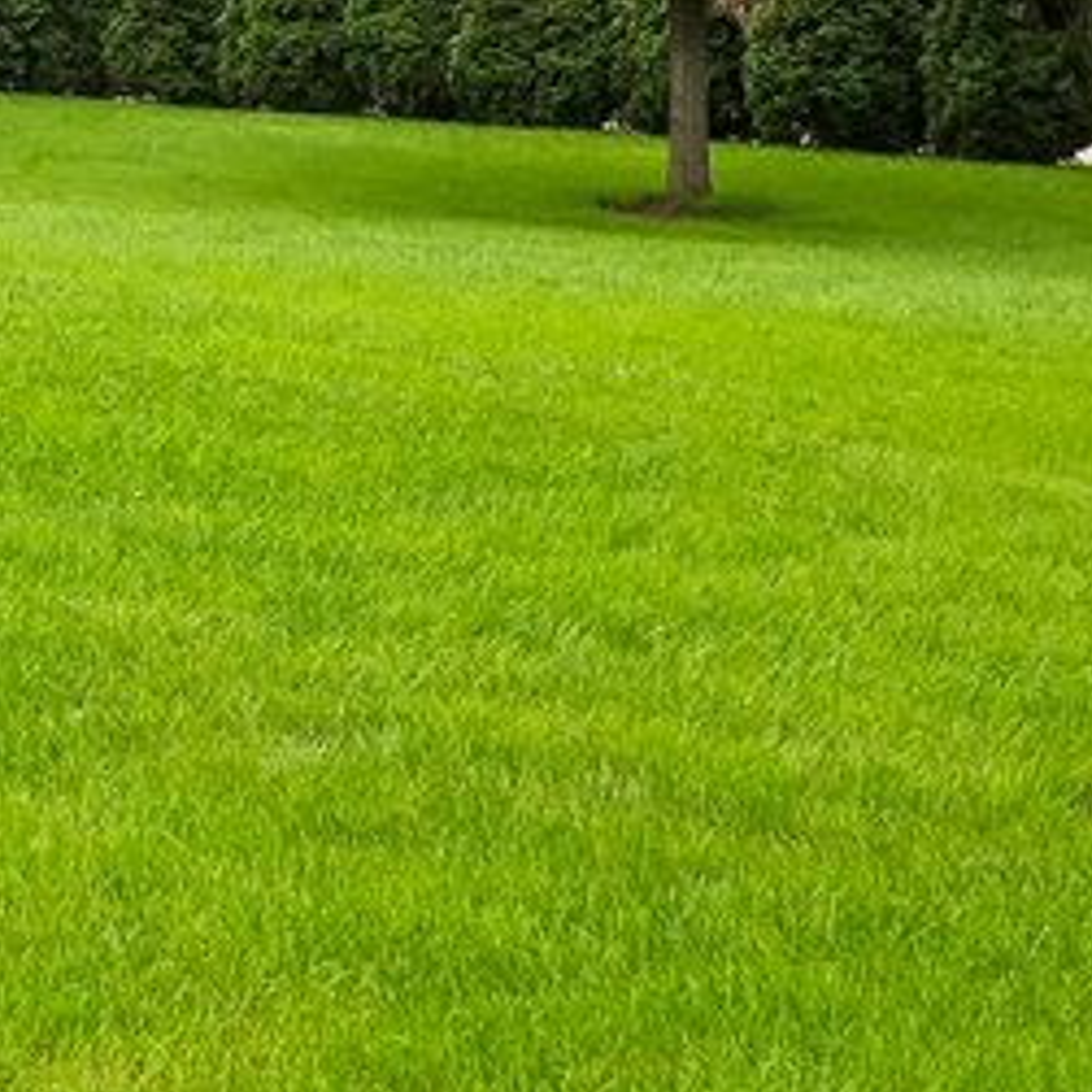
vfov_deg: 14.9
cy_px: -98
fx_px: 4085
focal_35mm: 114
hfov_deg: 13.4
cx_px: -992
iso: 100
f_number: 4
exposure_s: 1/400
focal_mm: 16.5
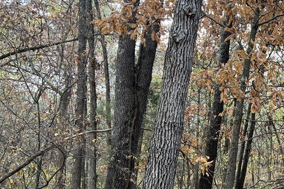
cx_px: 288
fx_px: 450
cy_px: 122
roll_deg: -4.2
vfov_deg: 23.7
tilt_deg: +4.5
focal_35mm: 57
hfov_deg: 32.1
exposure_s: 1/169
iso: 40
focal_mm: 5.7
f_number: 1.5
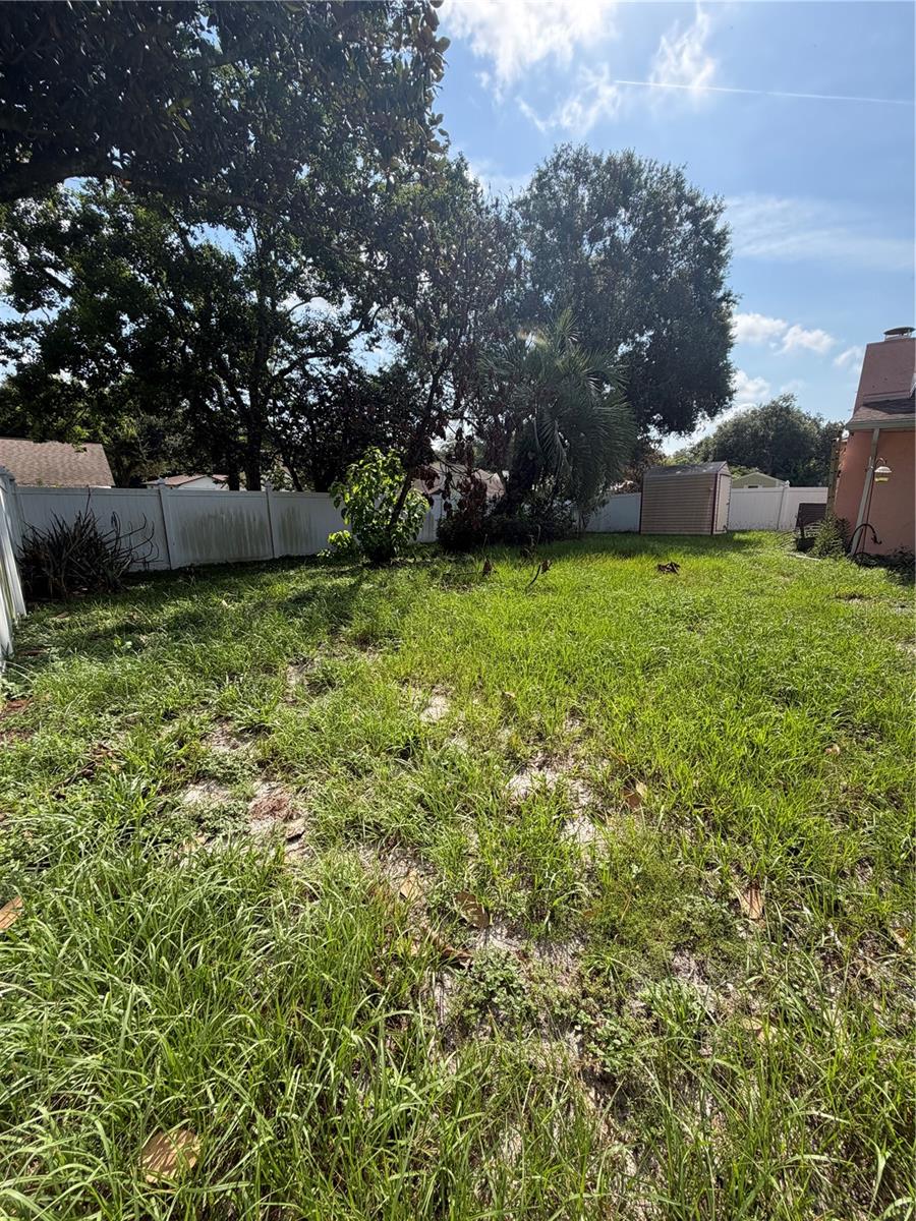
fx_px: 494
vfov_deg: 102.1
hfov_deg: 85.7
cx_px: 458
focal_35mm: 14
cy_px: 610
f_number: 2.2
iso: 40
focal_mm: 2.22
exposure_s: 1/770
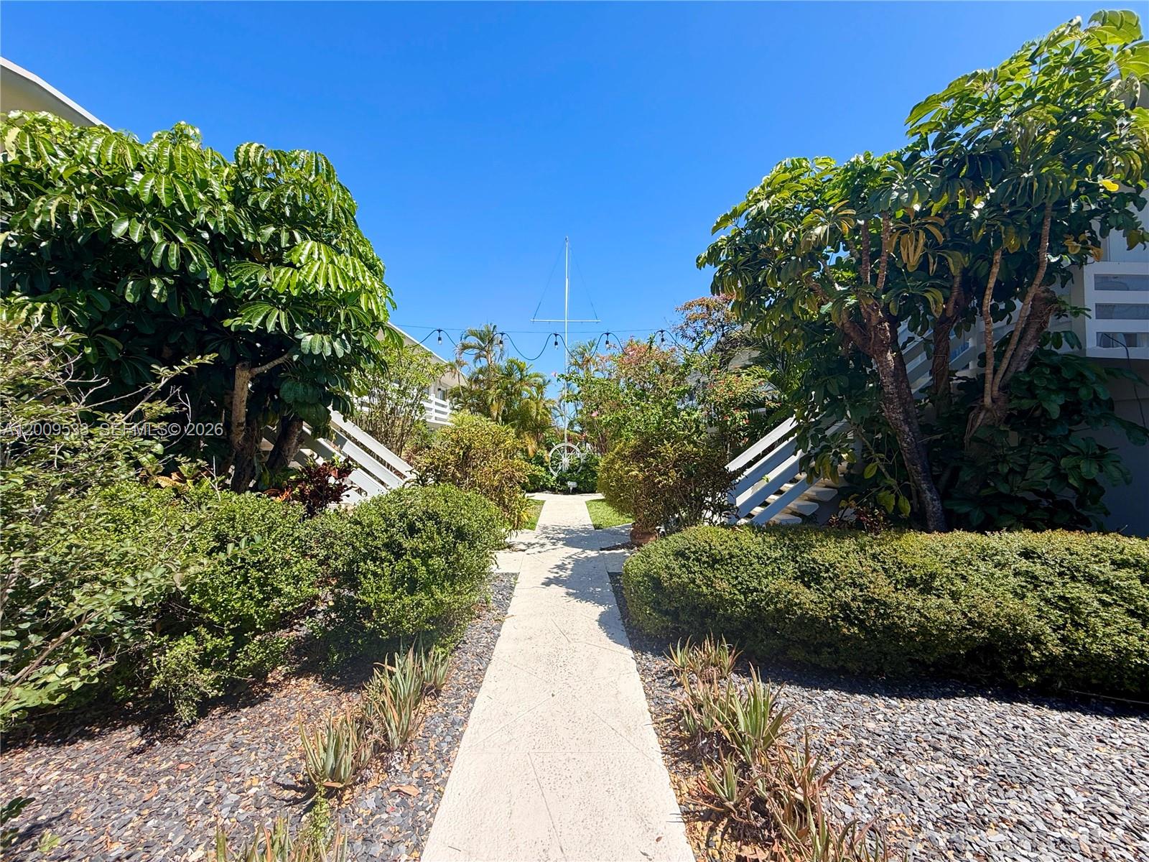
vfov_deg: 85.7
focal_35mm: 14
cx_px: 574
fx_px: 465
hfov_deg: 102.1
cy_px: 431
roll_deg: +0.3
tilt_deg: +0.2
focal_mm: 2.22
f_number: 2.2
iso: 32
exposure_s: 1/770
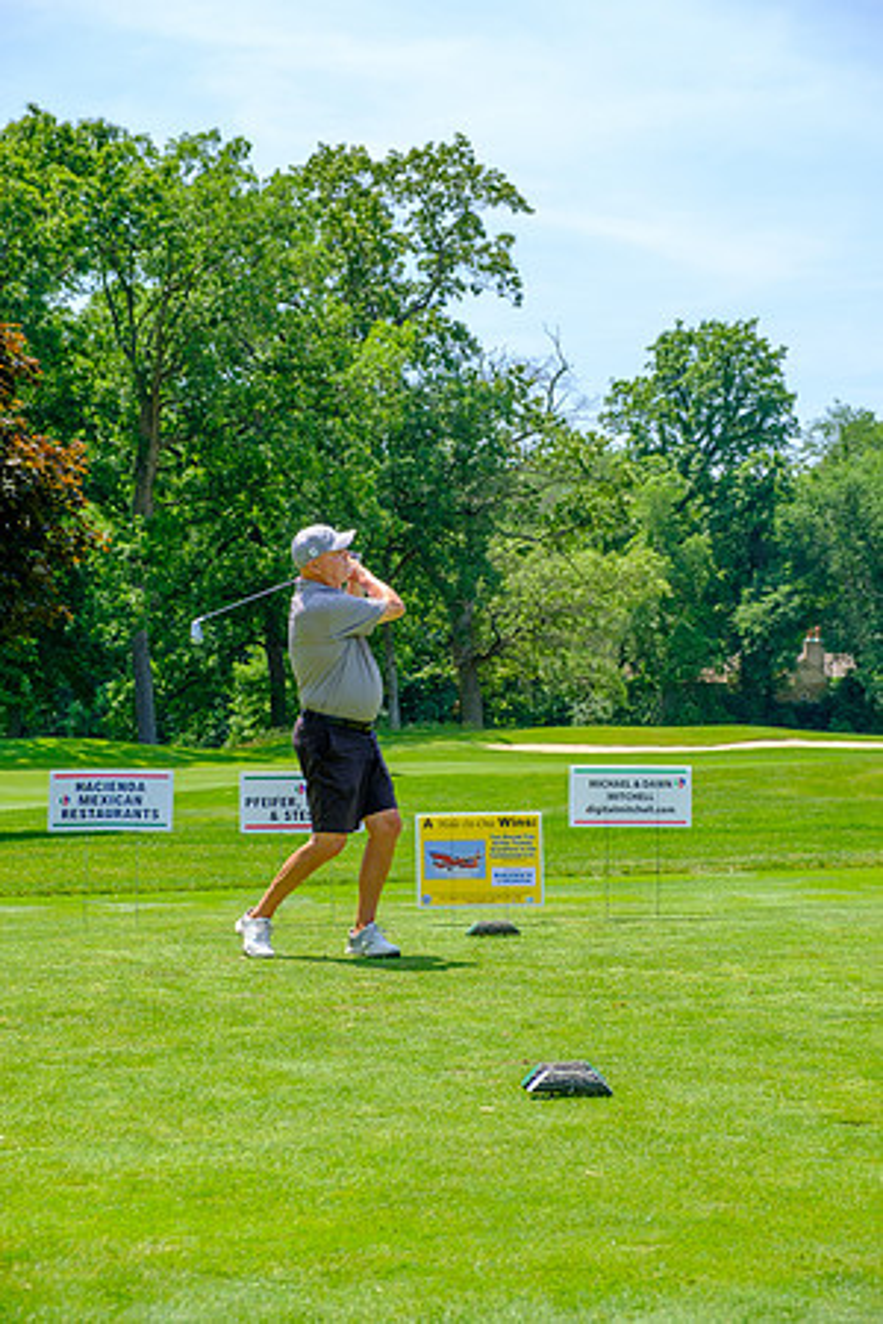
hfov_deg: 21.2
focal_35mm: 64
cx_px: 442
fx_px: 2354
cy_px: 662
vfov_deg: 31.4
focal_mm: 42.5
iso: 200
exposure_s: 1/500
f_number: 5
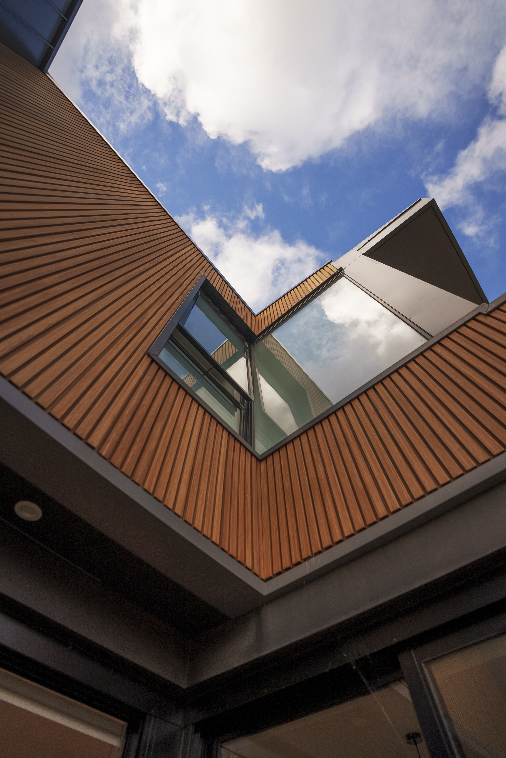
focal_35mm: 16
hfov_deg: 73.8
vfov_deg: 96.7
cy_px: 379
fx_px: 337
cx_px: 253
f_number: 2.8
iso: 100
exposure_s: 1/2000
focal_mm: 16
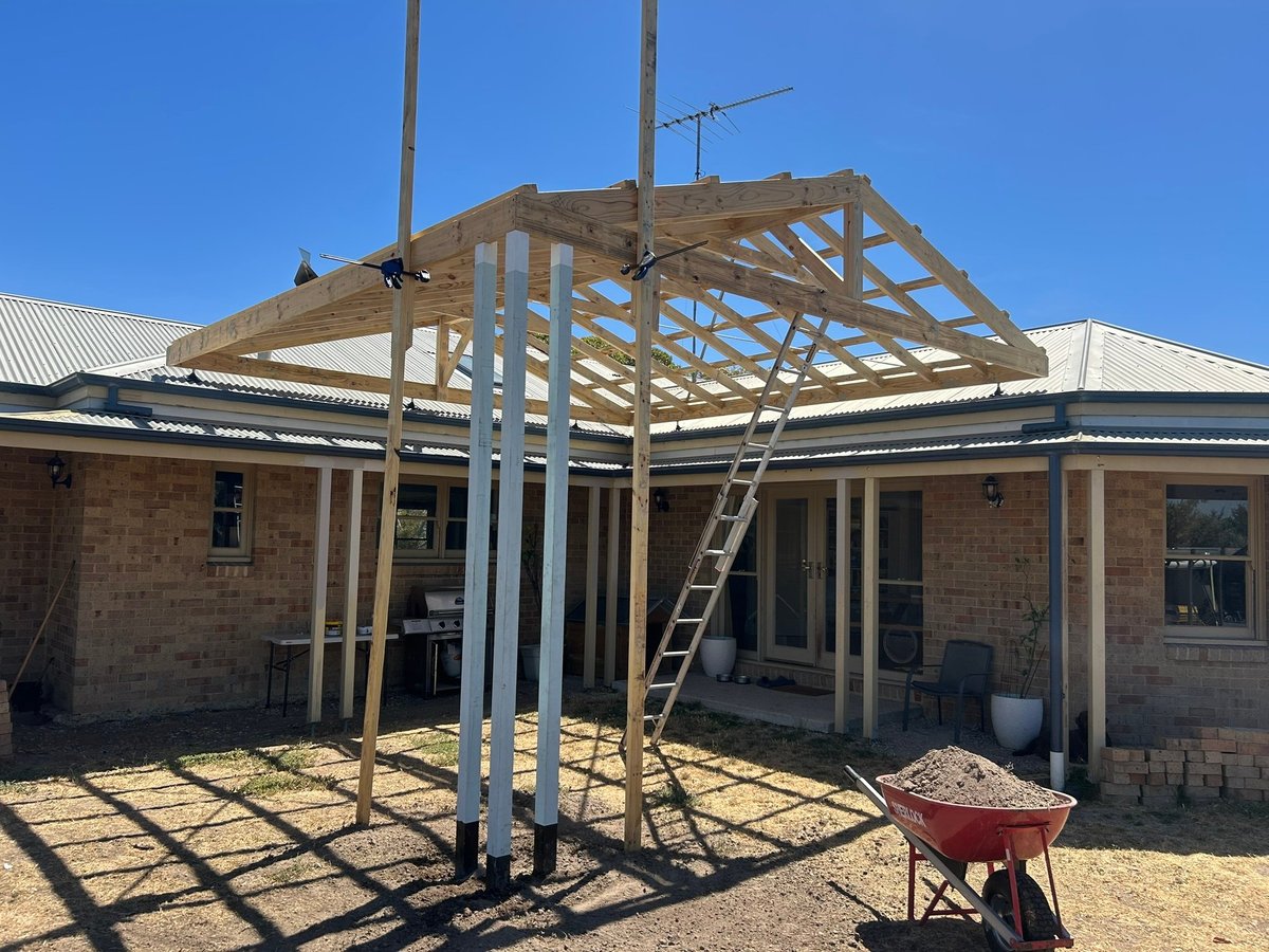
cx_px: 634
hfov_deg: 67.3
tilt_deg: +2.7
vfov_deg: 53.1
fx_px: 953
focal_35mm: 26
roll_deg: +0.5
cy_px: 476
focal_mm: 5.7
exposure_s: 1/3356
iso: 50
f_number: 1.5
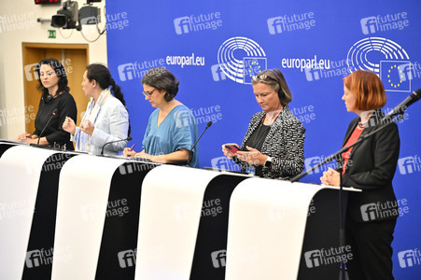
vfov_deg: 11.0
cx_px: 210
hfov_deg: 16.4
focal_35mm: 125
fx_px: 1461
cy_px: 140
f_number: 2.8
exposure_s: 1/800
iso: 5000
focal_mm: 125
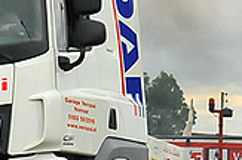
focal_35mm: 330
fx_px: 2215
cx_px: 3
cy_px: 77
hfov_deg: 6.2
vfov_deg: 4.1
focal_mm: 35
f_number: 4.5
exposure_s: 1/800
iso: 1000
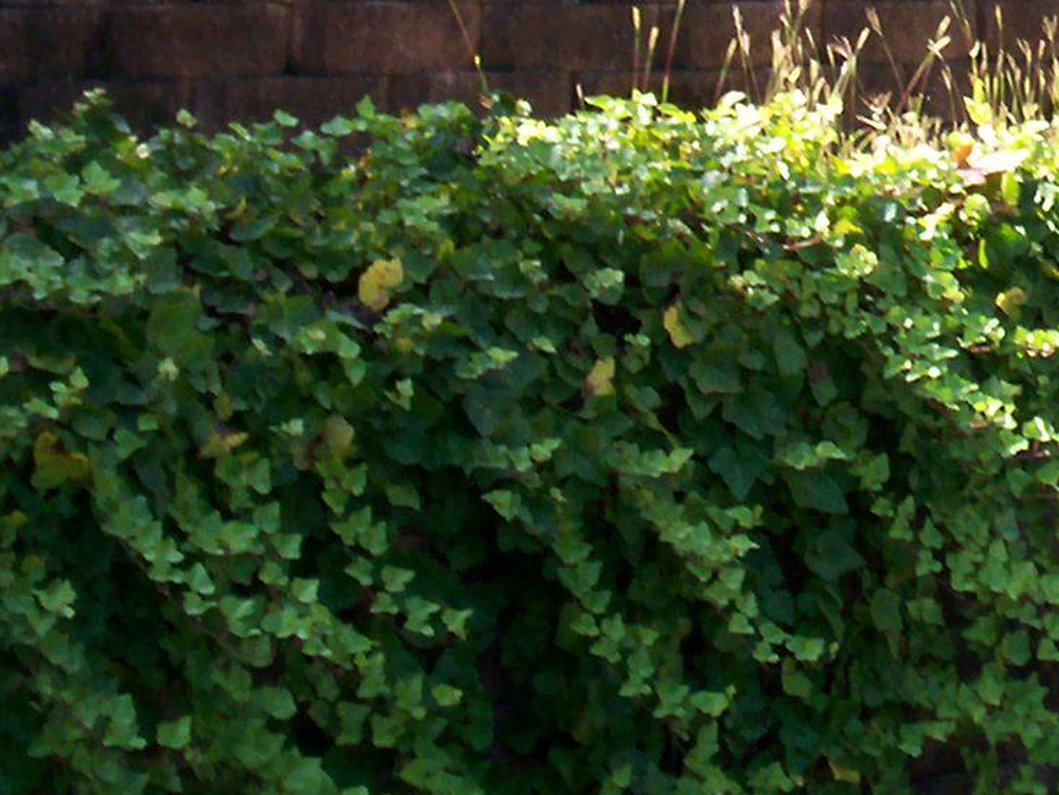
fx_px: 3458
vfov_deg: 12.8
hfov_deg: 16.3
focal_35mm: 113
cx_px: 1443
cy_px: -175
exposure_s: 1/128
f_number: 4.5
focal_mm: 5.9
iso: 100
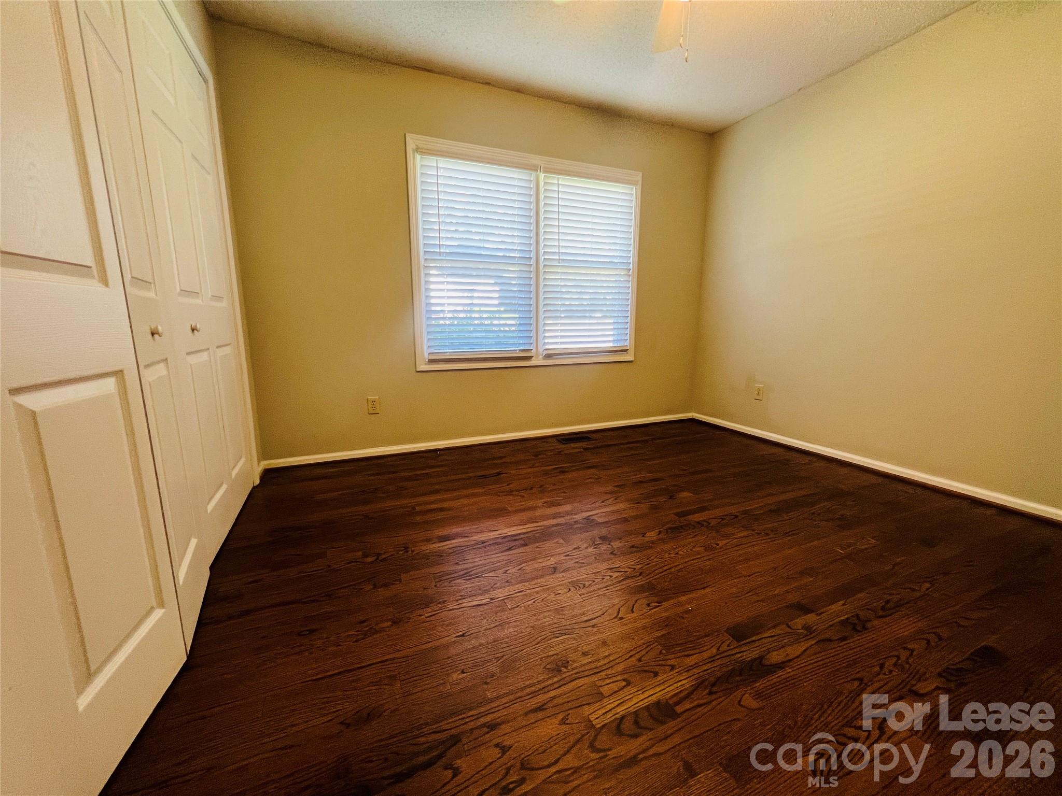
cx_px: 531
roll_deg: -0.1
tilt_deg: -8.9
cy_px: 398
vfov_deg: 89.9
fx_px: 399
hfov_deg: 106.2
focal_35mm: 13
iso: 125
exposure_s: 1/60
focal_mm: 1.57
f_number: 1.8
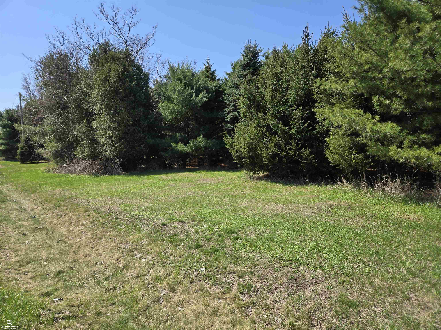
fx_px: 293
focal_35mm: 23
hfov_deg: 73.9
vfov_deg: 58.9
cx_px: 220
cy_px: 165
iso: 25
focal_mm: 5.4
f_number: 1.8
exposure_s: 1/1304
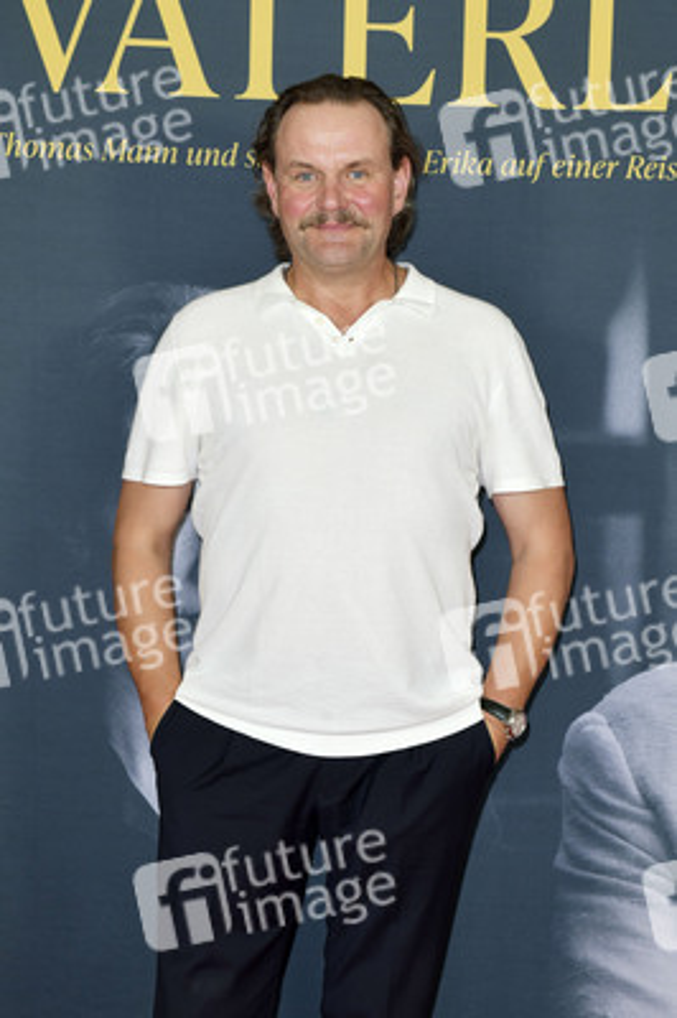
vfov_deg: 32.4
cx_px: 338
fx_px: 1752
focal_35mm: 62
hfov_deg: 21.9
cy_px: 509
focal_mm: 62
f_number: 7.1
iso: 640
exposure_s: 1/250
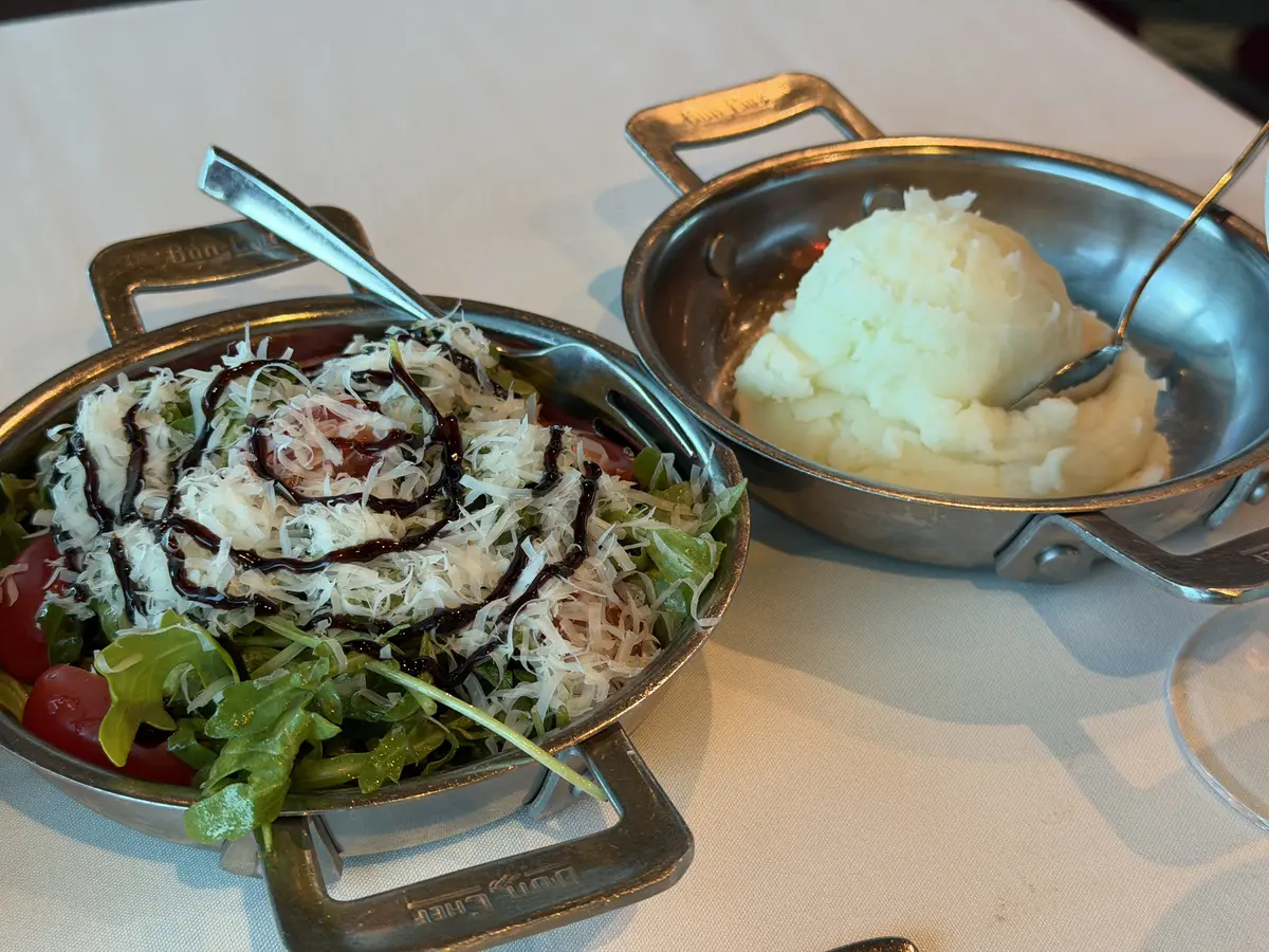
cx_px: 634
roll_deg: -1.0
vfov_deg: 30.3
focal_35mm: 48
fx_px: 1760
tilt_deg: -36.3
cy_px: 476
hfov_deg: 39.7
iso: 100
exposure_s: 1/73
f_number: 1.78
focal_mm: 6.76
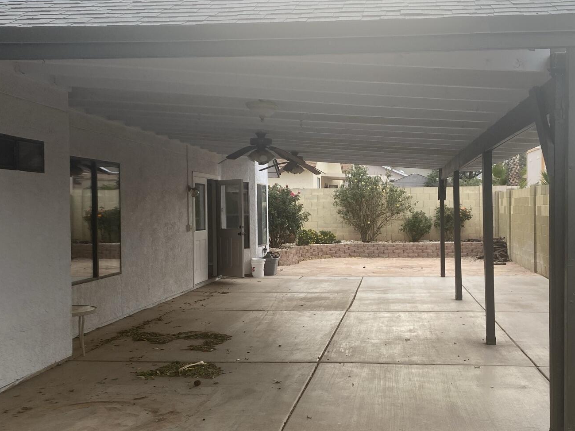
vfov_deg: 35.1
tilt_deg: -1.6
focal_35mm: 41
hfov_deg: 45.5
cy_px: 232
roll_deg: -0.2
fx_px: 681
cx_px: 352
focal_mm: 4.25
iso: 32
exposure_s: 1/340
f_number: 1.8
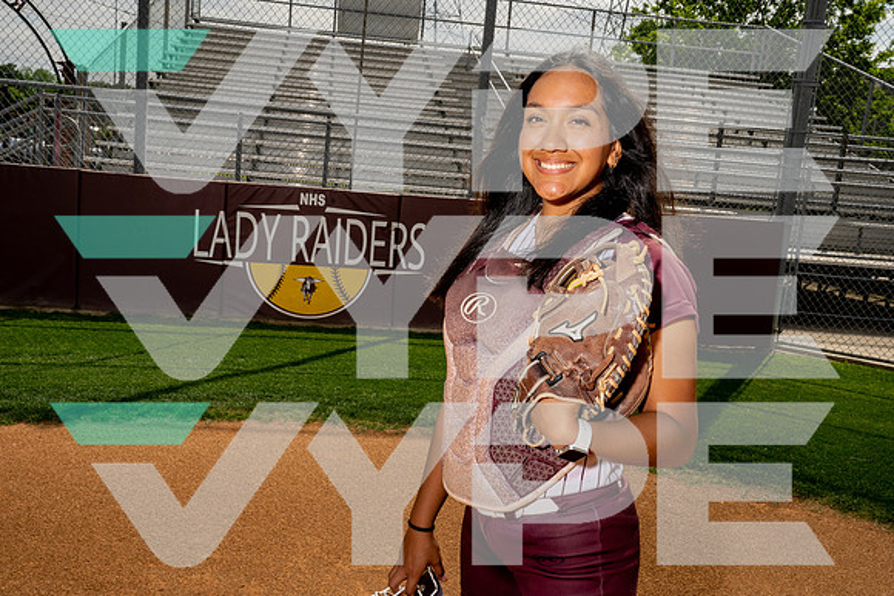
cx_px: 447
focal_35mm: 39
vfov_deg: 34.2
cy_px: 298
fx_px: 969
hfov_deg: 49.5
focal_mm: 39
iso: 100
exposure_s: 1/250
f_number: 16
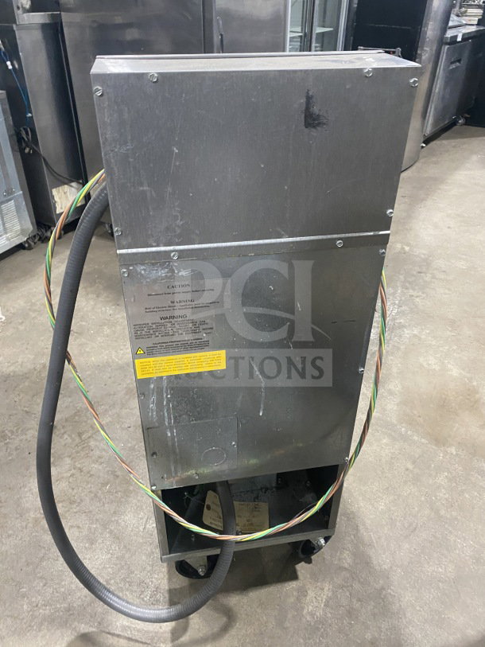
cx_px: 242
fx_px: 486
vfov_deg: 67.3
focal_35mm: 26
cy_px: 324
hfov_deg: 53.1
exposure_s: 1/60
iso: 500
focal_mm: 4.25
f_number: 1.8
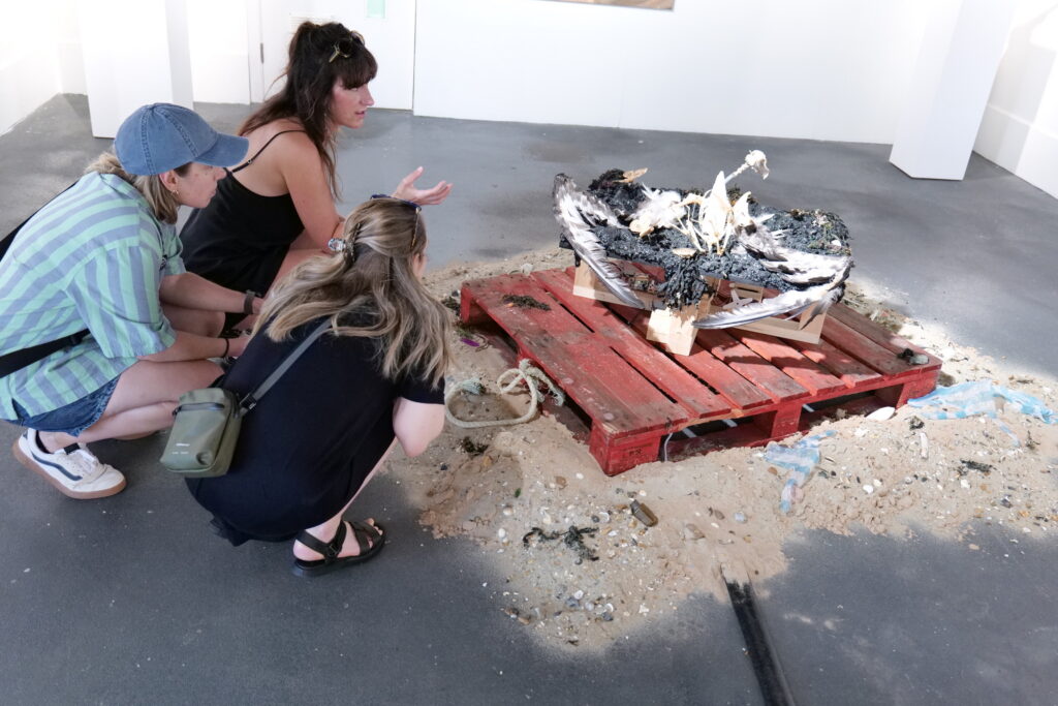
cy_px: 353
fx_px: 941
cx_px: 529
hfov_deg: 58.7
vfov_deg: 41.1
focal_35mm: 32
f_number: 4.3
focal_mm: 32
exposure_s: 1/50
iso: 6400
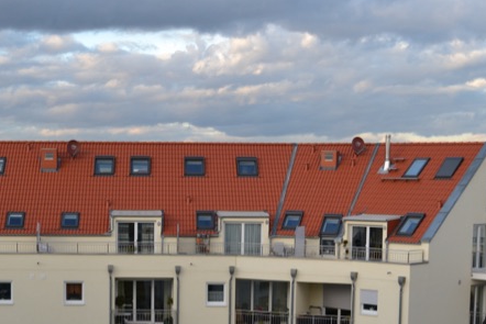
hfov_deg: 26.5
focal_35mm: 76
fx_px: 1026
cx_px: 157
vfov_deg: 17.7
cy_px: 292
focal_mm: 28
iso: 160
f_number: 5.6
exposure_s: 1/125
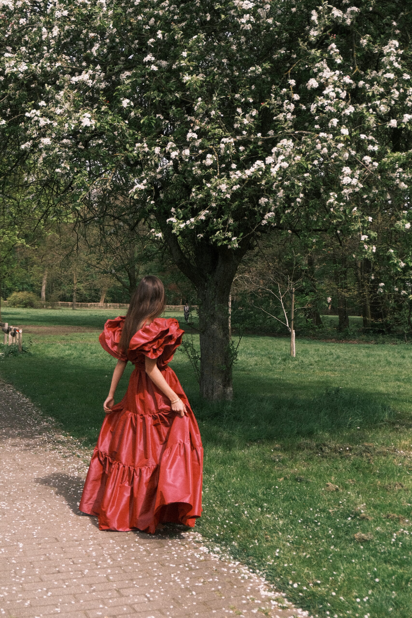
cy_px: 309
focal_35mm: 45
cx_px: 206
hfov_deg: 29.9
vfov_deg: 43.6
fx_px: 772
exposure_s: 1/4000
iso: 500
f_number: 3.6
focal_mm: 30.2
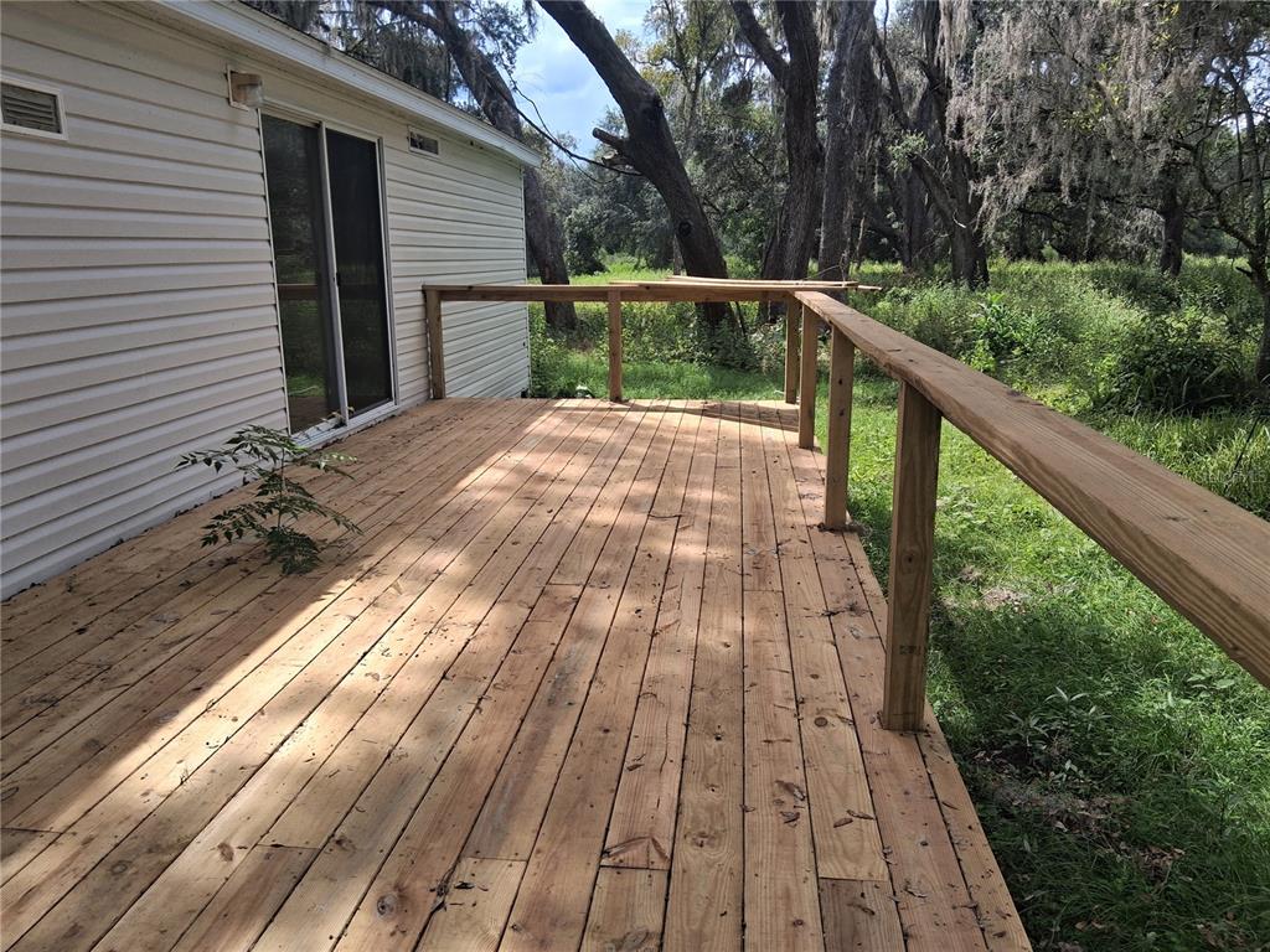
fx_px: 954
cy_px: 476
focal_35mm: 26
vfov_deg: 53.1
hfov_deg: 67.3
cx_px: 635
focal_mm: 3.98
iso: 25
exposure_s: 1/190
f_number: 1.8
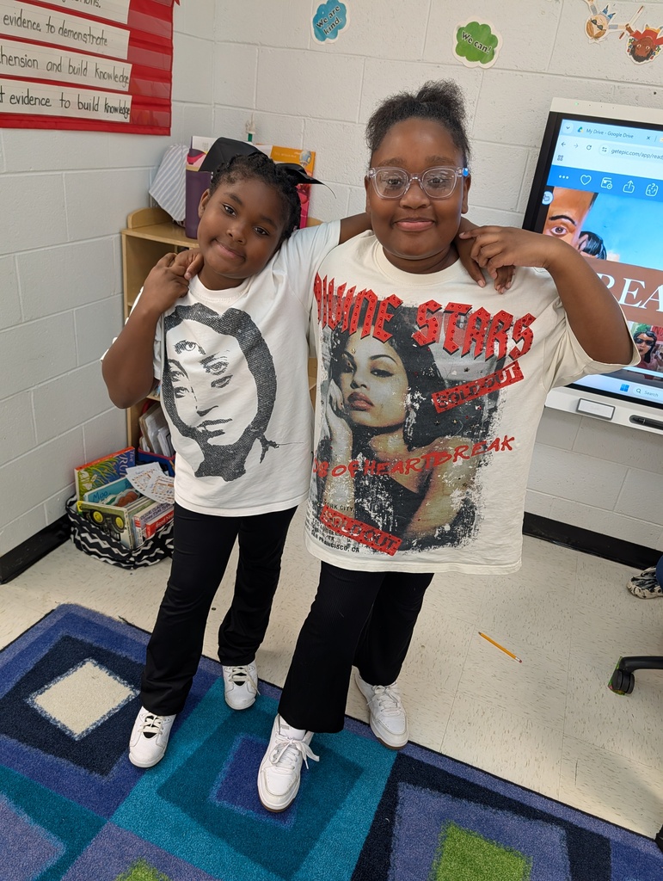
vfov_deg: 71.5
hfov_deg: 56.9
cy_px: 440
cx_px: 332
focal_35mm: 24
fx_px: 611
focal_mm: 6.9
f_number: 1.68
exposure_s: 1/120
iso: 269
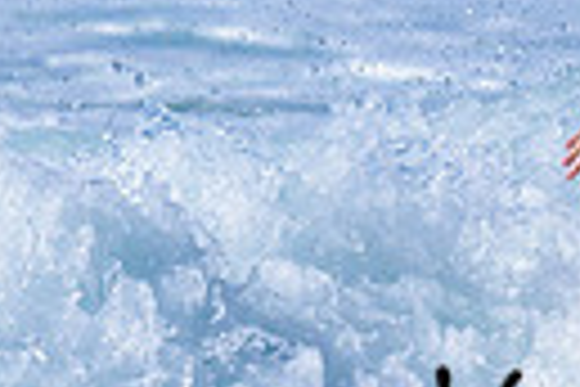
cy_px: 382
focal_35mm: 2811
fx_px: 45285
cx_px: 785
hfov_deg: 0.7
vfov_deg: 0.5
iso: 500
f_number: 10
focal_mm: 500
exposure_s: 1/2000
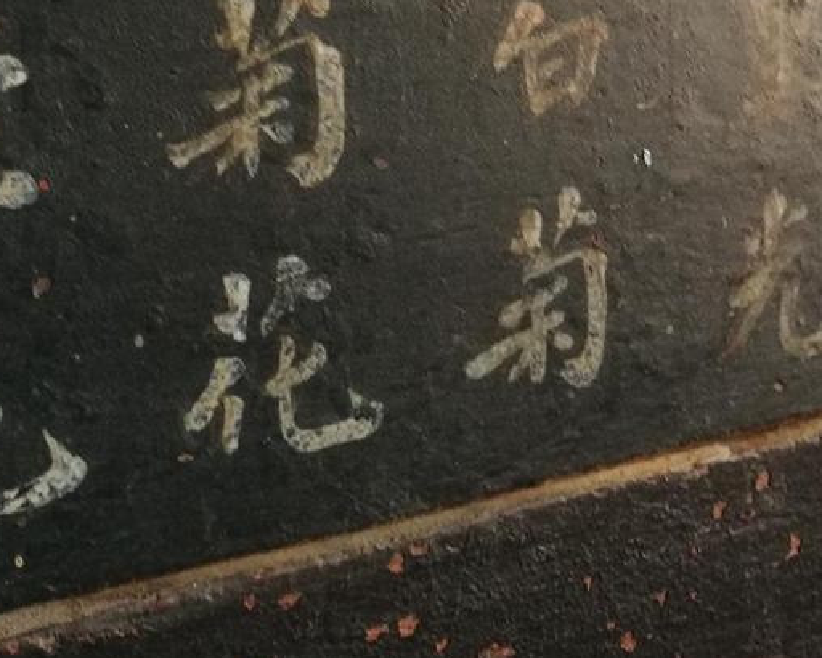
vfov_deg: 22.7
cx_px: 633
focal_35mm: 65
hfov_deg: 28.6
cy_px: 29
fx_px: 1582
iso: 320
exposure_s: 1/30
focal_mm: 4.5
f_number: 2.2
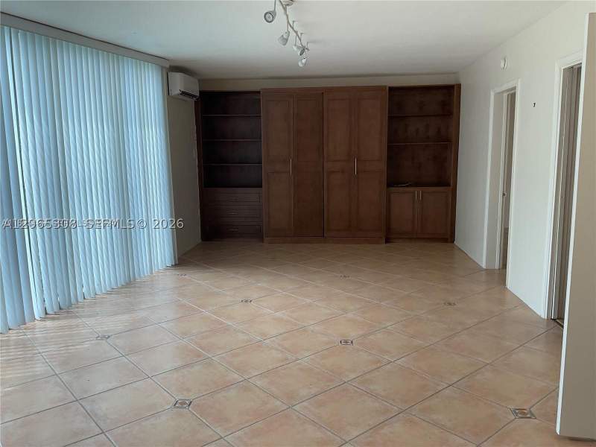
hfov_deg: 61.7
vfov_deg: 48.2
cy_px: 224
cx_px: 298
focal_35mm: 29
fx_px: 499
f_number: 1.8
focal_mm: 3
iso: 32
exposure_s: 1/122
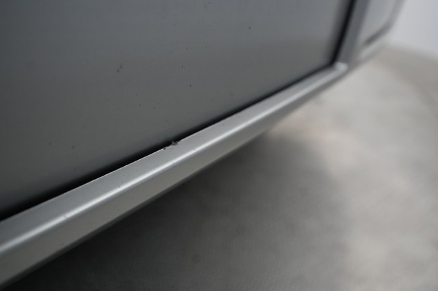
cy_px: 146
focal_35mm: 28
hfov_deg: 65.5
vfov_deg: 46.4
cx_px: 219
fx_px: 340
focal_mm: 28
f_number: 5.6
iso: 4000
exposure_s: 1/100
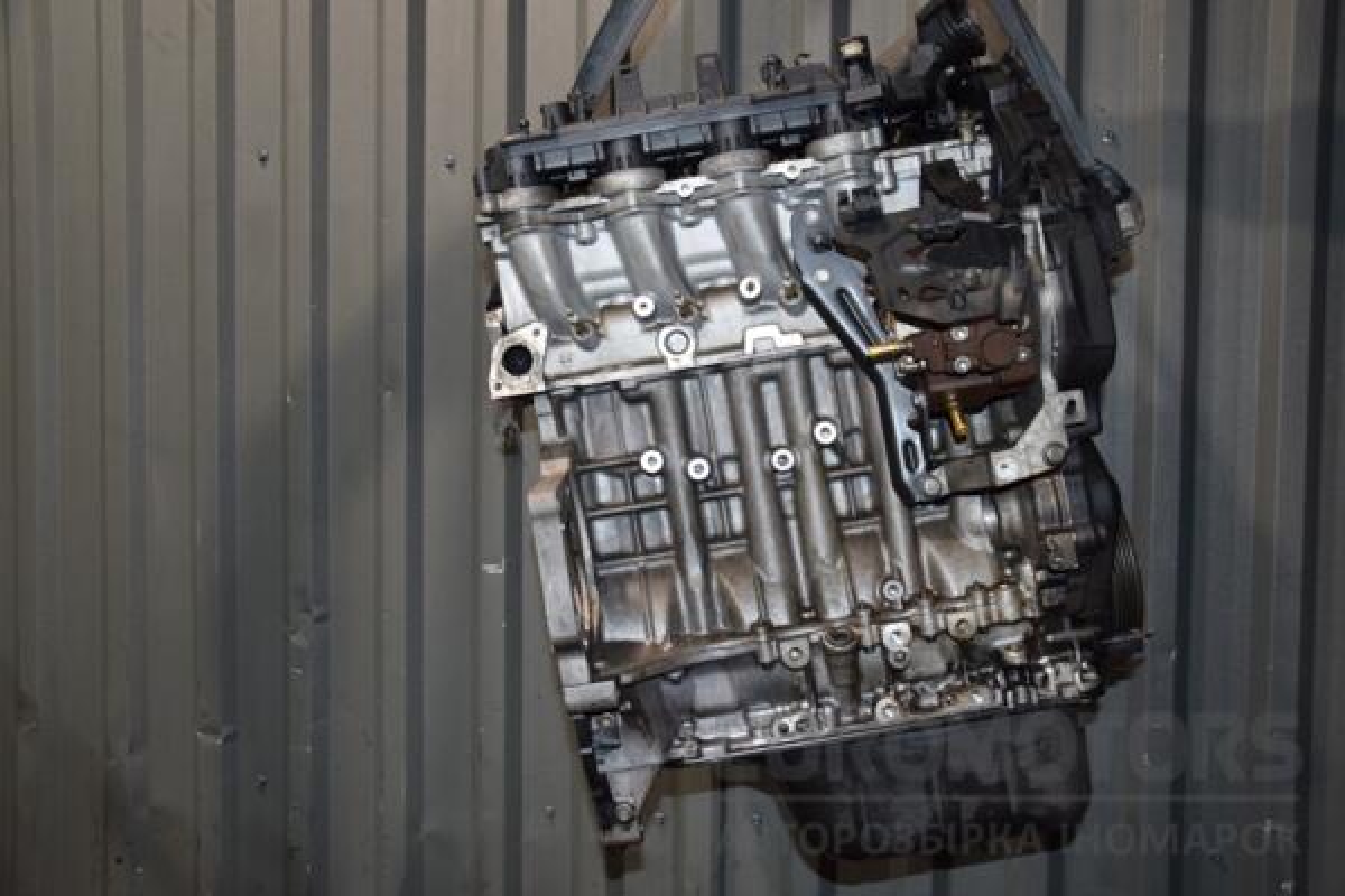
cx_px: 672
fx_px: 1233
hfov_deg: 57.2
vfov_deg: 40.0
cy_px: 448
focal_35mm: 33
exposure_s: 1/60
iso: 800
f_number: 5
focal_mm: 22
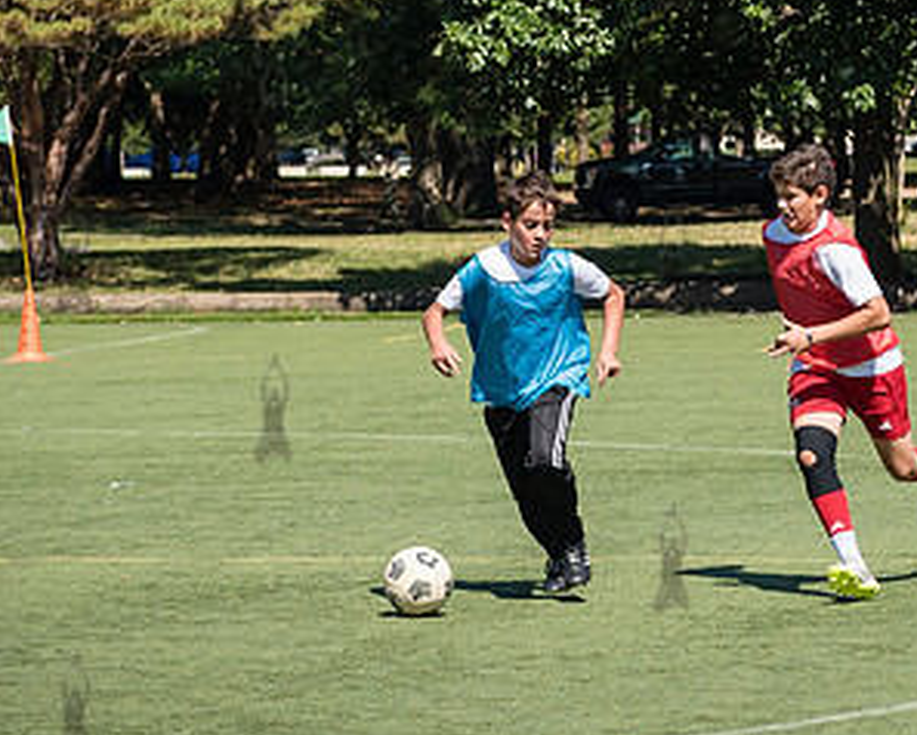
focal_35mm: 208
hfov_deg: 9.3
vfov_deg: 7.4
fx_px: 5649
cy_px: 371
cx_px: 565
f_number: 4
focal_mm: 70
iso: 200
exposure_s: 1/1250
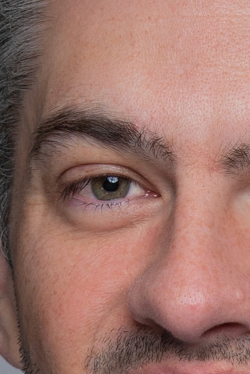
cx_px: 214
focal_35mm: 645
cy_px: 795
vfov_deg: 3.2
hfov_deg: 2.1
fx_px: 6708
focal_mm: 95
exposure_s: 1/125
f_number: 9
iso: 200
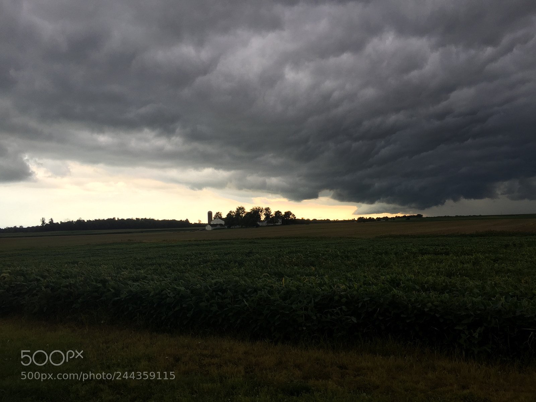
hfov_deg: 61.7
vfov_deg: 48.2
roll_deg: +0.1
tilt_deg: +3.0
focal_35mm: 29
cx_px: 268
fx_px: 449
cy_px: 201
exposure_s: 1/134
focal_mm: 4.15
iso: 32
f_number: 2.2
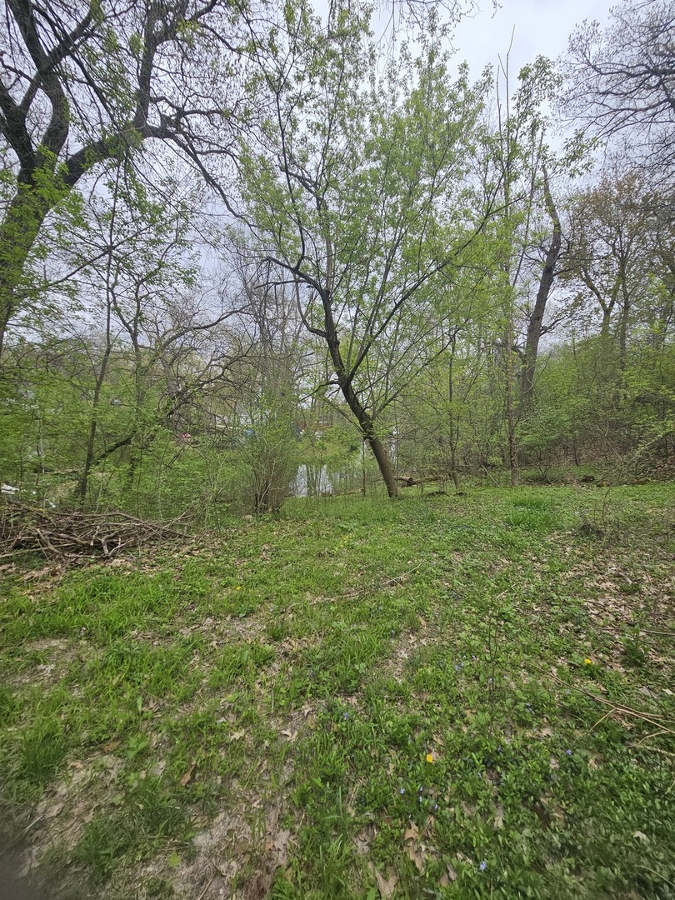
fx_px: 338
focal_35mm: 13
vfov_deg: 106.2
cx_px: 338
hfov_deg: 89.9
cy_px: 450
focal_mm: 2.2
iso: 50
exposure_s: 1/917
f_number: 2.2
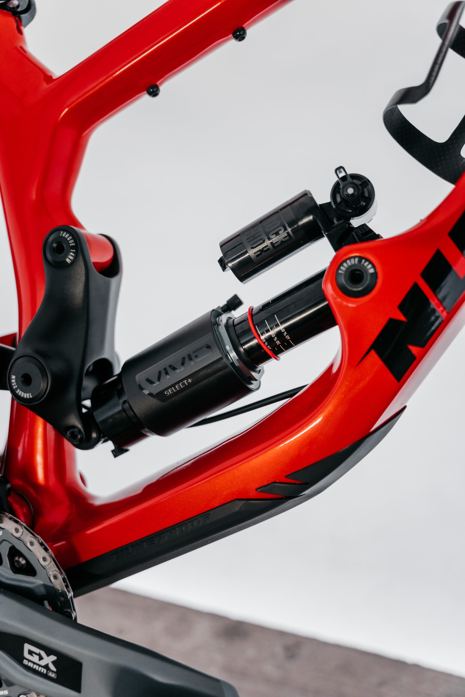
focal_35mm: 30
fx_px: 577
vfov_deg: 62.3
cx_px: 232
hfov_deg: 43.9
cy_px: 348
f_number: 2.8
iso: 1000
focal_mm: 29.8
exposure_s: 1/160
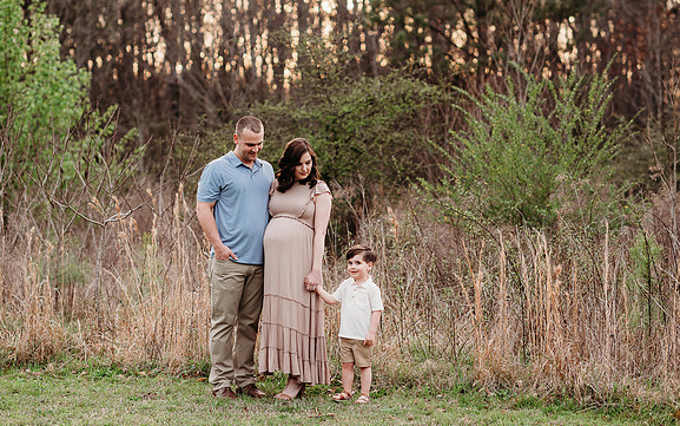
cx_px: 340
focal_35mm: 96
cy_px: 191
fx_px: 1780
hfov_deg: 21.6
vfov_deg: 13.6
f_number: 2.5
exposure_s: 1/400
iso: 200
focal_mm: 85
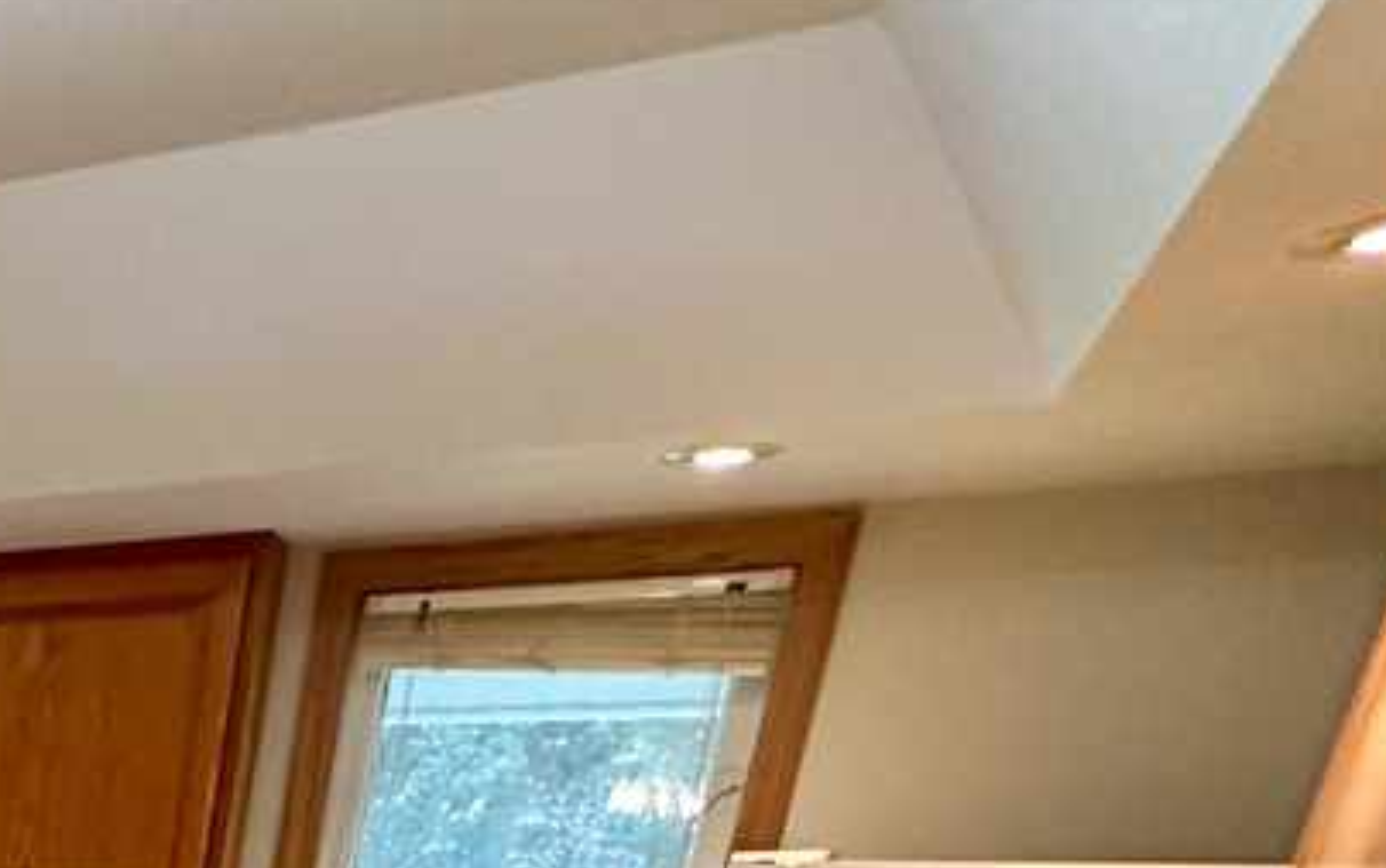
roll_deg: -0.3
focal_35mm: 47
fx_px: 1776
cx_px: -487
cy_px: 1623
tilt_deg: -21.7
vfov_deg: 19.4
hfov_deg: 31.2
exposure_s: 1/60
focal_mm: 2.22
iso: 250
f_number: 2.2
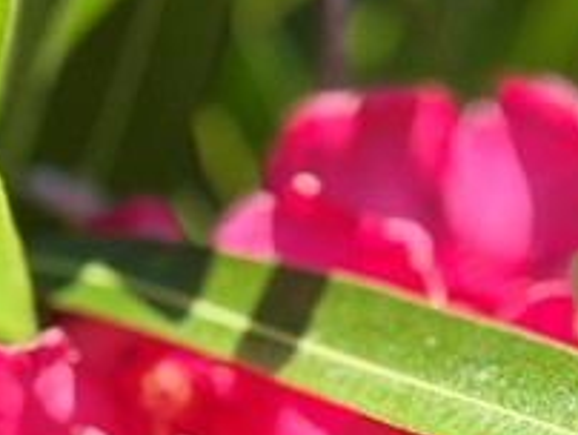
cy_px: 607
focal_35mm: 243
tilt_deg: -11.6
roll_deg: -0.2
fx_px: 4062
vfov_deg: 6.1
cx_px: 343
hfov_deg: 8.1
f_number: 1.78
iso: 64
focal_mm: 6.76
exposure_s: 1/895
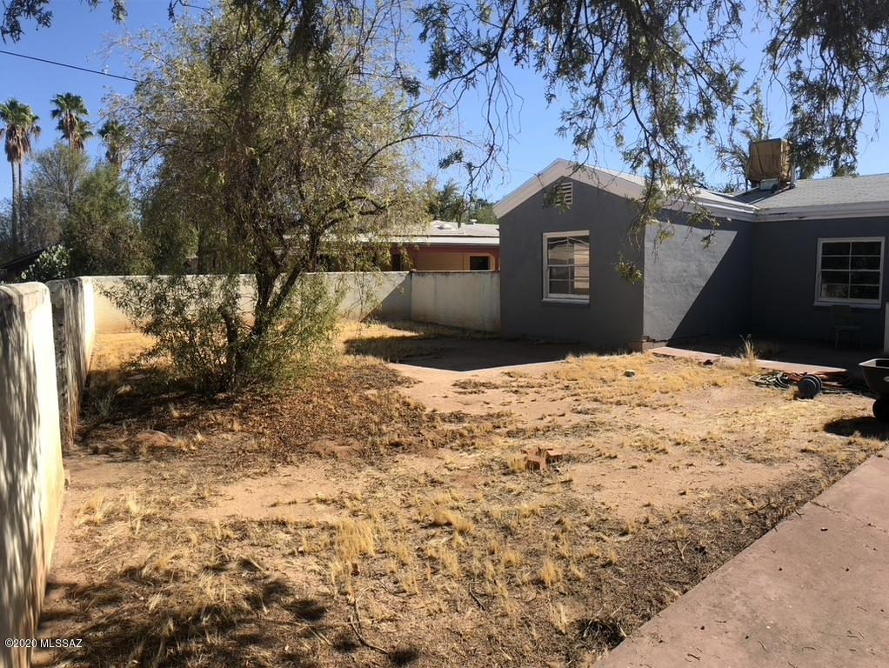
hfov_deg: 63.4
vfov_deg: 49.8
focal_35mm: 28
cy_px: 334
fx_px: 720
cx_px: 444
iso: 20
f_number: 1.8
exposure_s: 1/1333
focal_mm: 4
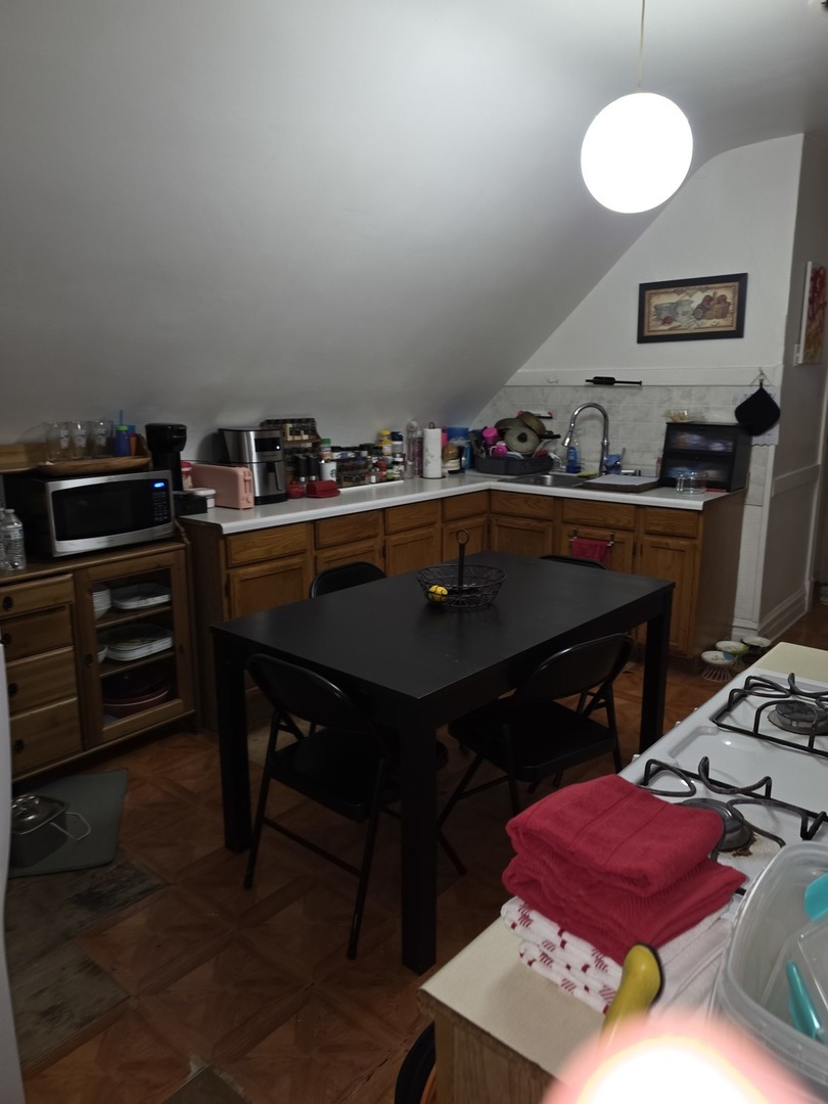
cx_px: 414
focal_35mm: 23
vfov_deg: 73.9
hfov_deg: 58.9
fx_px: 734
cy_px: 552
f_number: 1.4
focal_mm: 6.5
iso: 1250
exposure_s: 1/15
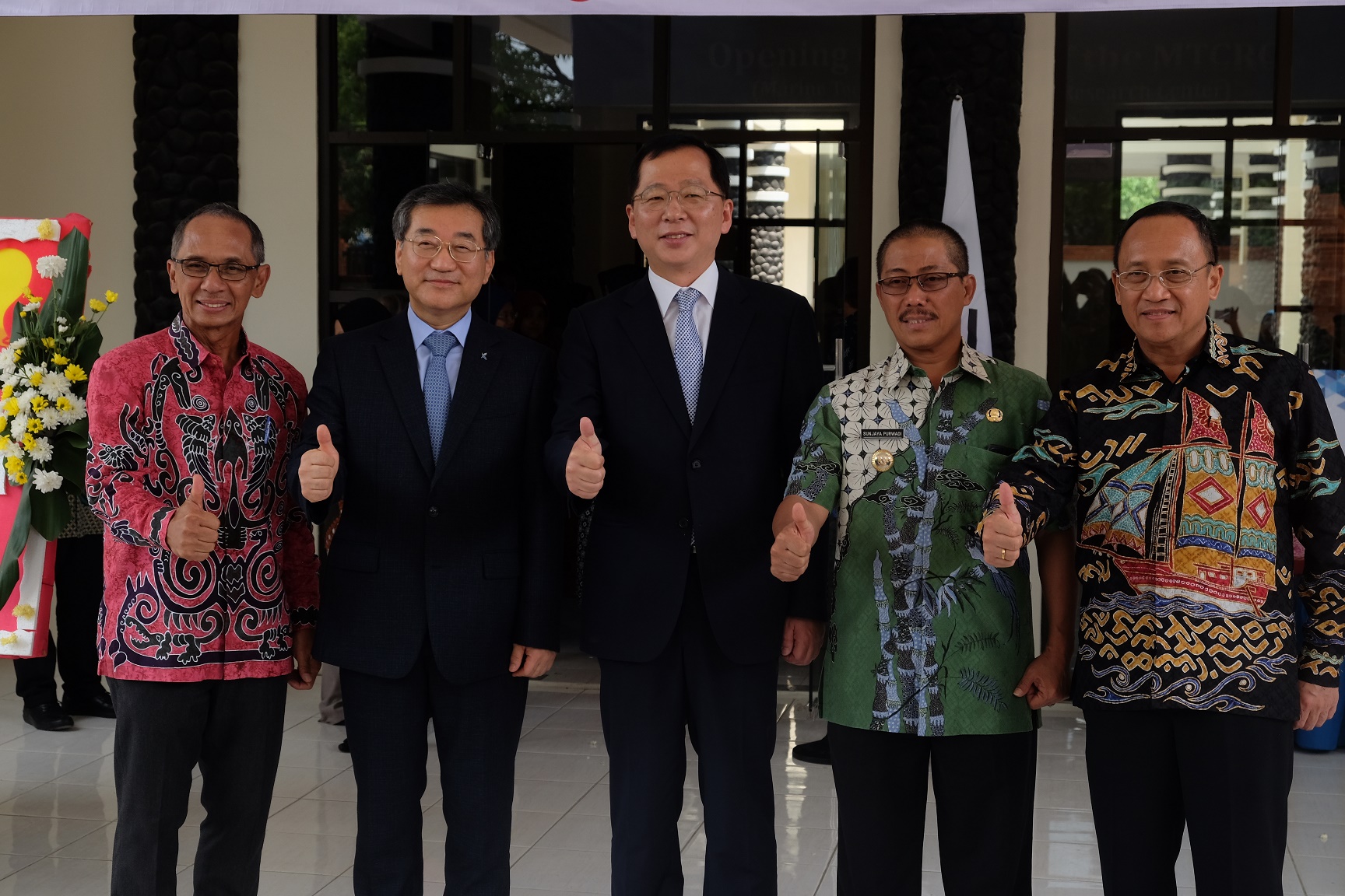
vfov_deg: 24.2
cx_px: 672
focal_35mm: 56
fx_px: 2092
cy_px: 448
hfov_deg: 35.6
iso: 400
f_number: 5.6
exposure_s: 1/210
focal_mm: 37.4
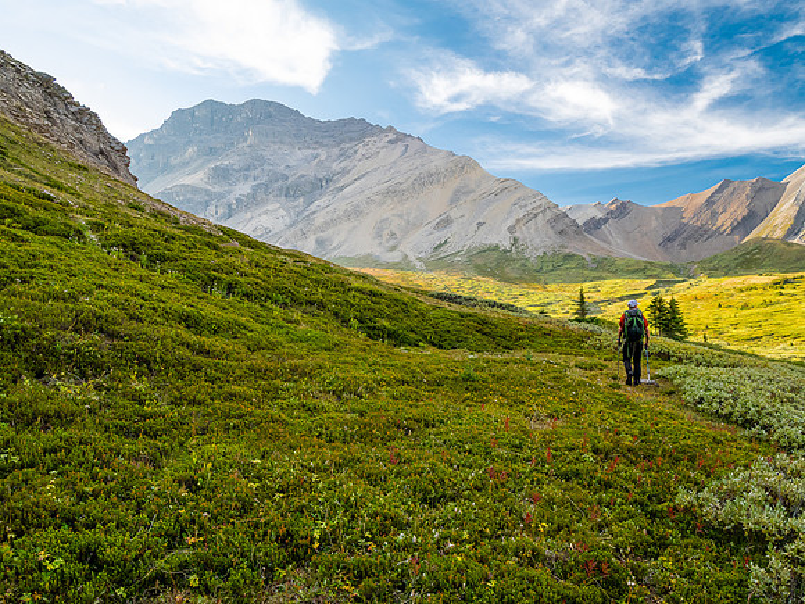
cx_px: 402
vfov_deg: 56.8
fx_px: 558
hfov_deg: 71.6
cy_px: 302
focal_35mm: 24
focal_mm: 12
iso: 320
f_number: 8
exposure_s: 1/60
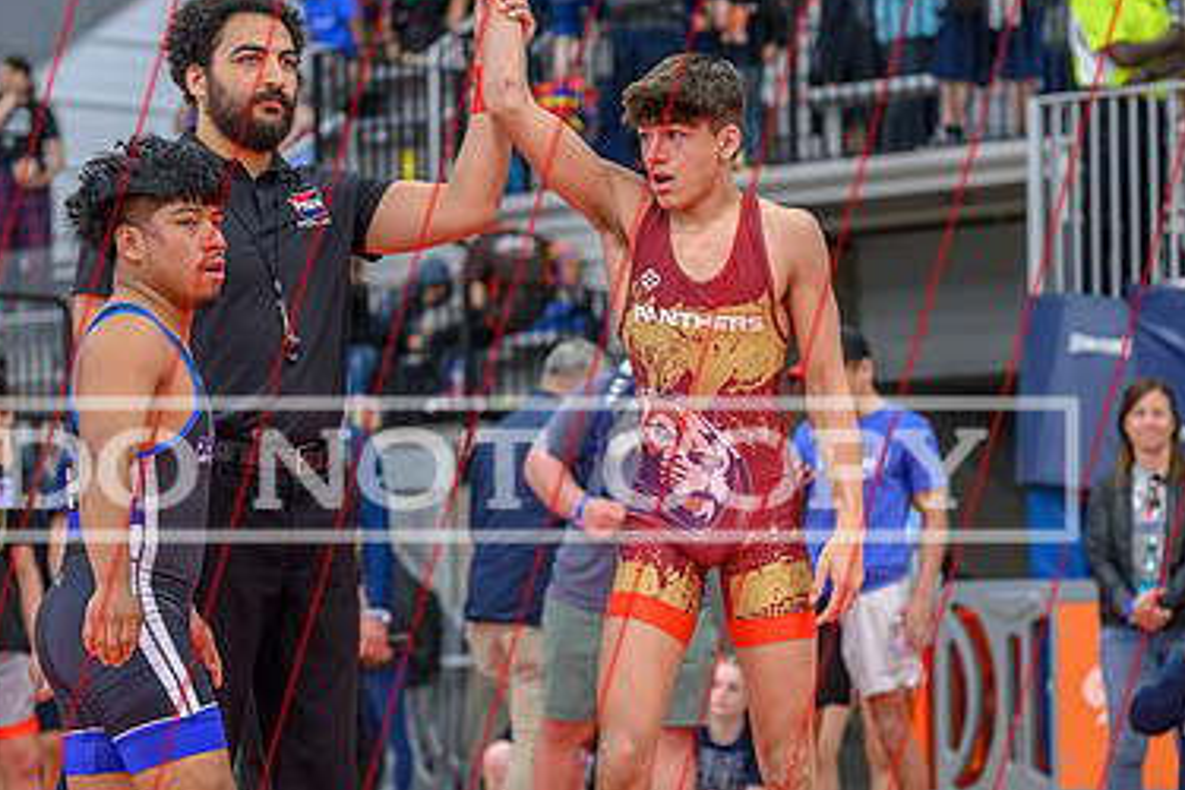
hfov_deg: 13.7
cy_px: 483
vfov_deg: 9.1
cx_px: 638
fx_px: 4937
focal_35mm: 150
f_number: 2.8
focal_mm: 81
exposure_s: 1/640
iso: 2500
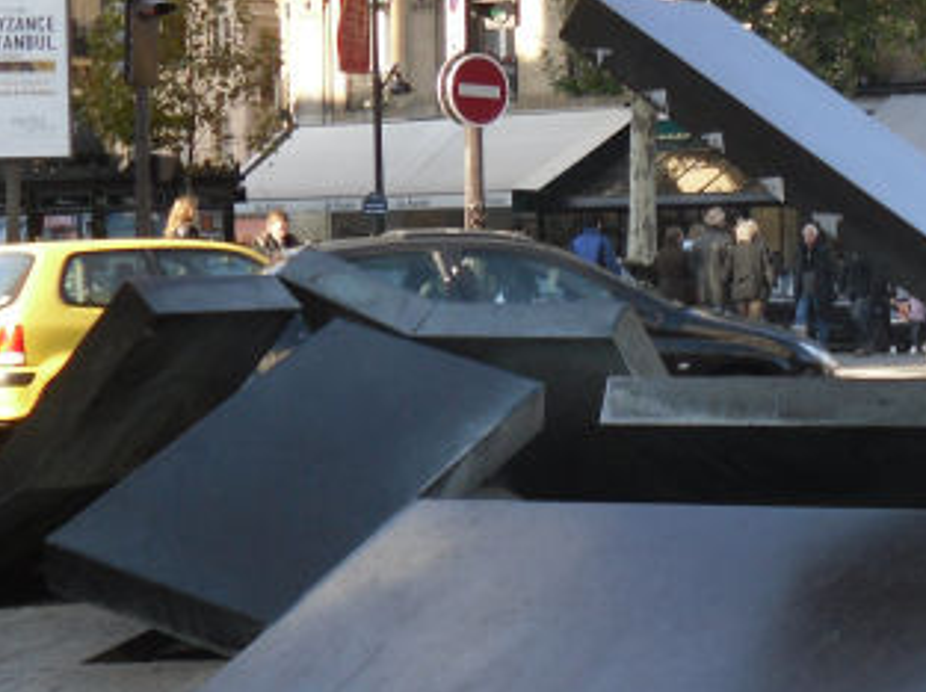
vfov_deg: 13.2
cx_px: 1021
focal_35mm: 112
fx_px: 2993
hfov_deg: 17.0
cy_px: 390
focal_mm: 6.3
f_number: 3
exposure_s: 1/181
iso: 80
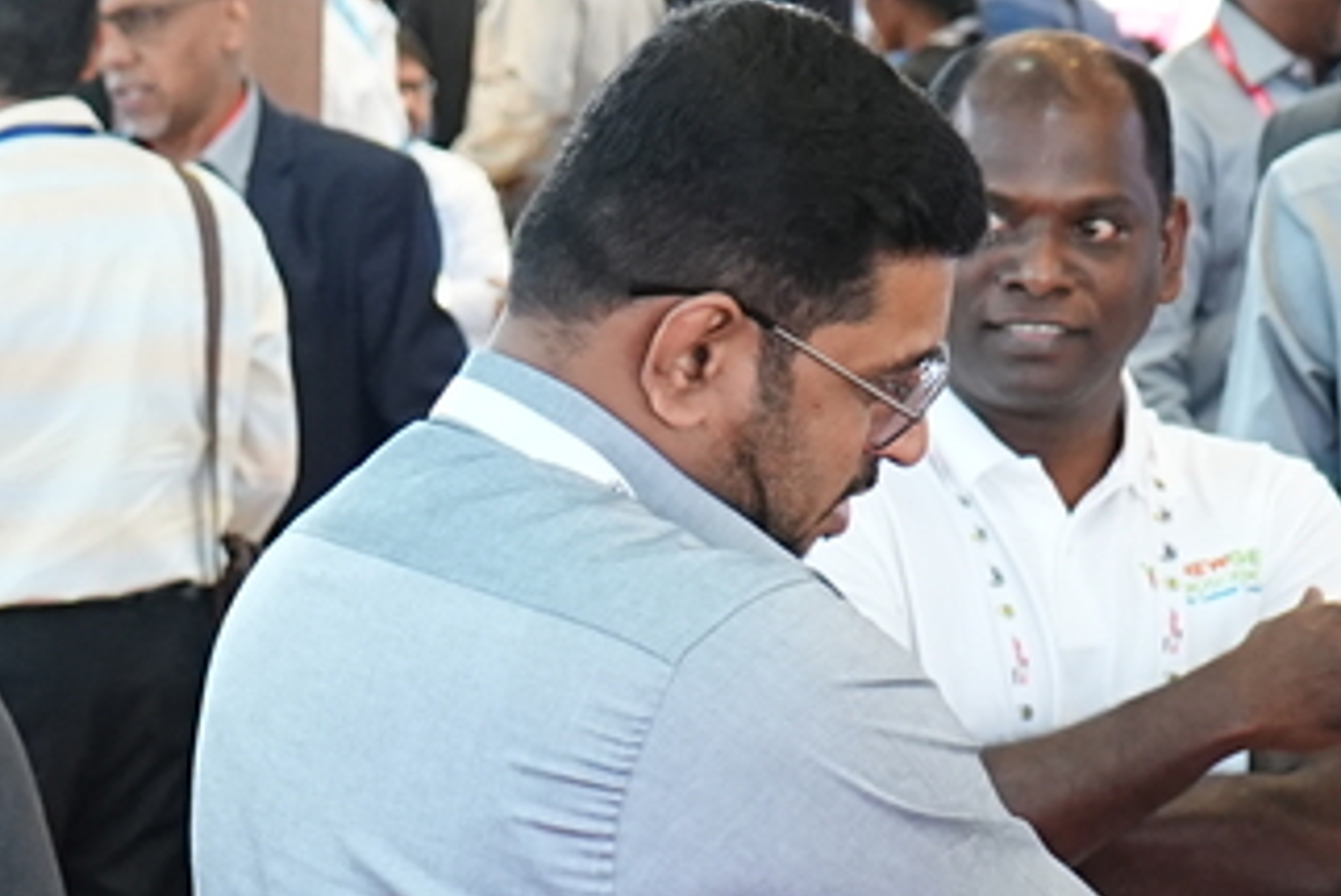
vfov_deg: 7.0
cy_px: 779
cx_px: 387
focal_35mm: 196
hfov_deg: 10.5
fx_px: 7304
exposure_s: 1/160
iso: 1600
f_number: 4
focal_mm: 36
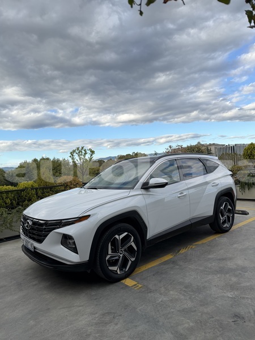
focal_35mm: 24
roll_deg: +3.5
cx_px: 128
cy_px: 170
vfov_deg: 71.6
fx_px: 236
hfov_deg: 56.8
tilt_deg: +0.1
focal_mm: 6.76
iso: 100
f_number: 1.78
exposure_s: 1/1192
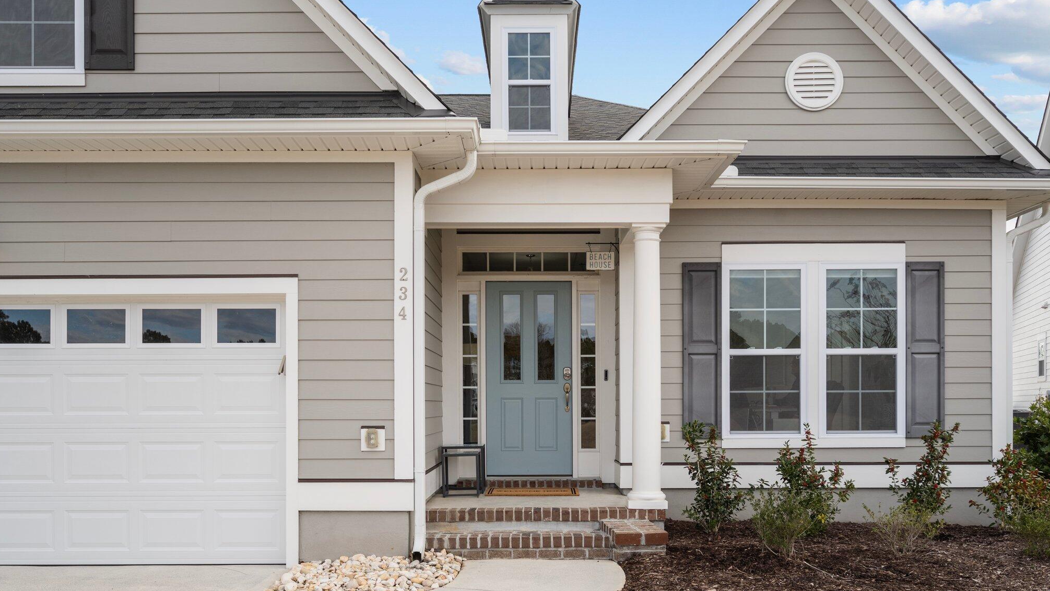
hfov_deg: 61.0
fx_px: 891
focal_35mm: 32
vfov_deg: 36.6
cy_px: 338
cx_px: 530
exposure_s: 1/250
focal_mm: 30
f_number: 7.1
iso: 125
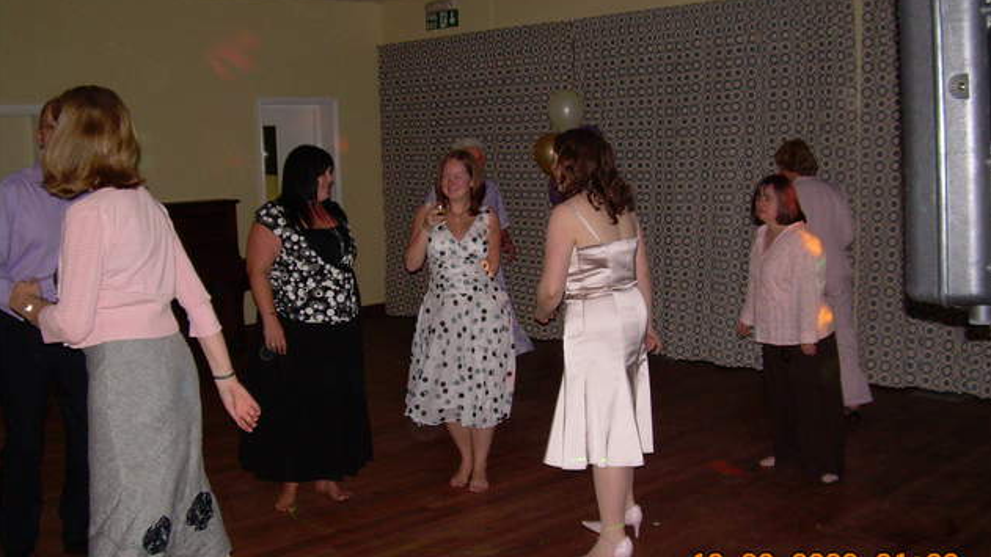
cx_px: 499
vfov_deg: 28.3
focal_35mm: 42
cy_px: 268
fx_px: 1104
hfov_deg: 48.4
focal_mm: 6.3
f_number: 2.8
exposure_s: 1/60
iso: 200
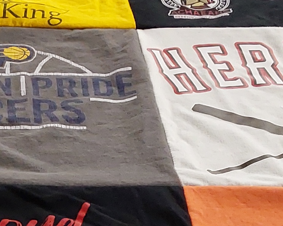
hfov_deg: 15.6
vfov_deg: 12.5
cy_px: 259
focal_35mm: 121
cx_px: -8
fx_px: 1014
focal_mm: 2.91
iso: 125
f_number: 1.9
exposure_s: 1/50
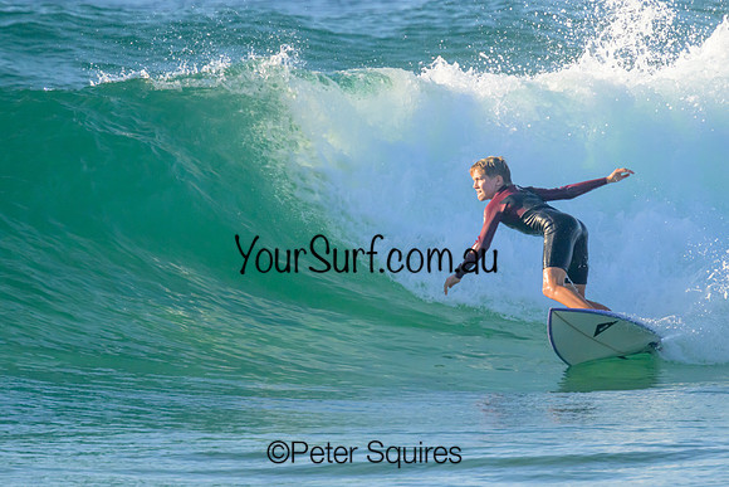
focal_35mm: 1033
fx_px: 20913
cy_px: 179
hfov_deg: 2.0
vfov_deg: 1.3
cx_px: 410
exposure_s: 1/2000
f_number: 11
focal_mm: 800
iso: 1600
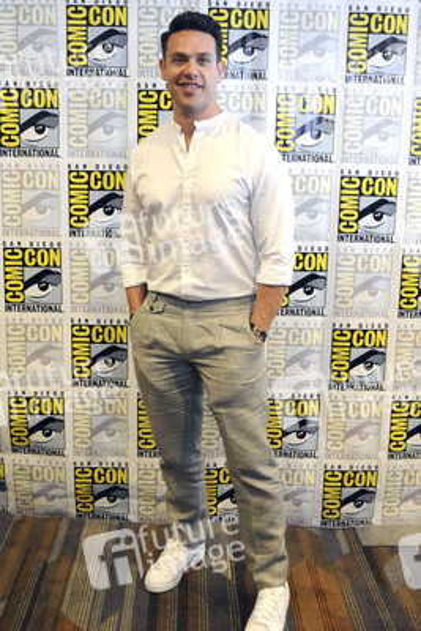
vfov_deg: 53.1
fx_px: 631
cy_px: 316
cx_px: 210
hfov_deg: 36.9
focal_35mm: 36
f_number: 2.8
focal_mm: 24
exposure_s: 1/30
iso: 1000
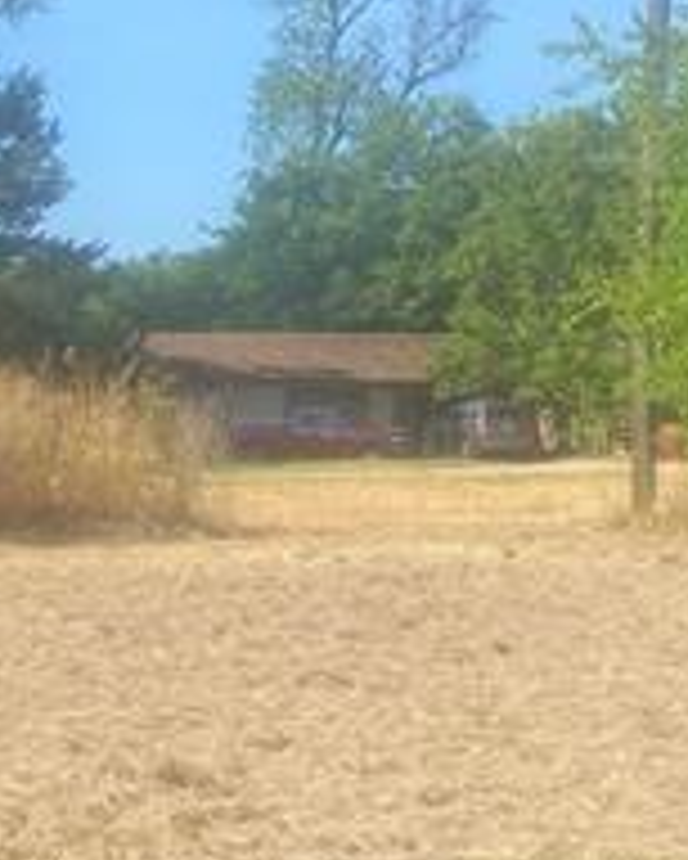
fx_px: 2594
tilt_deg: -6.7
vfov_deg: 18.6
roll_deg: +0.2
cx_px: -292
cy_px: 707
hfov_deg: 14.3
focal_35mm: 102
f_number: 1.8
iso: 32
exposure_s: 1/2141
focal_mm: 4.25
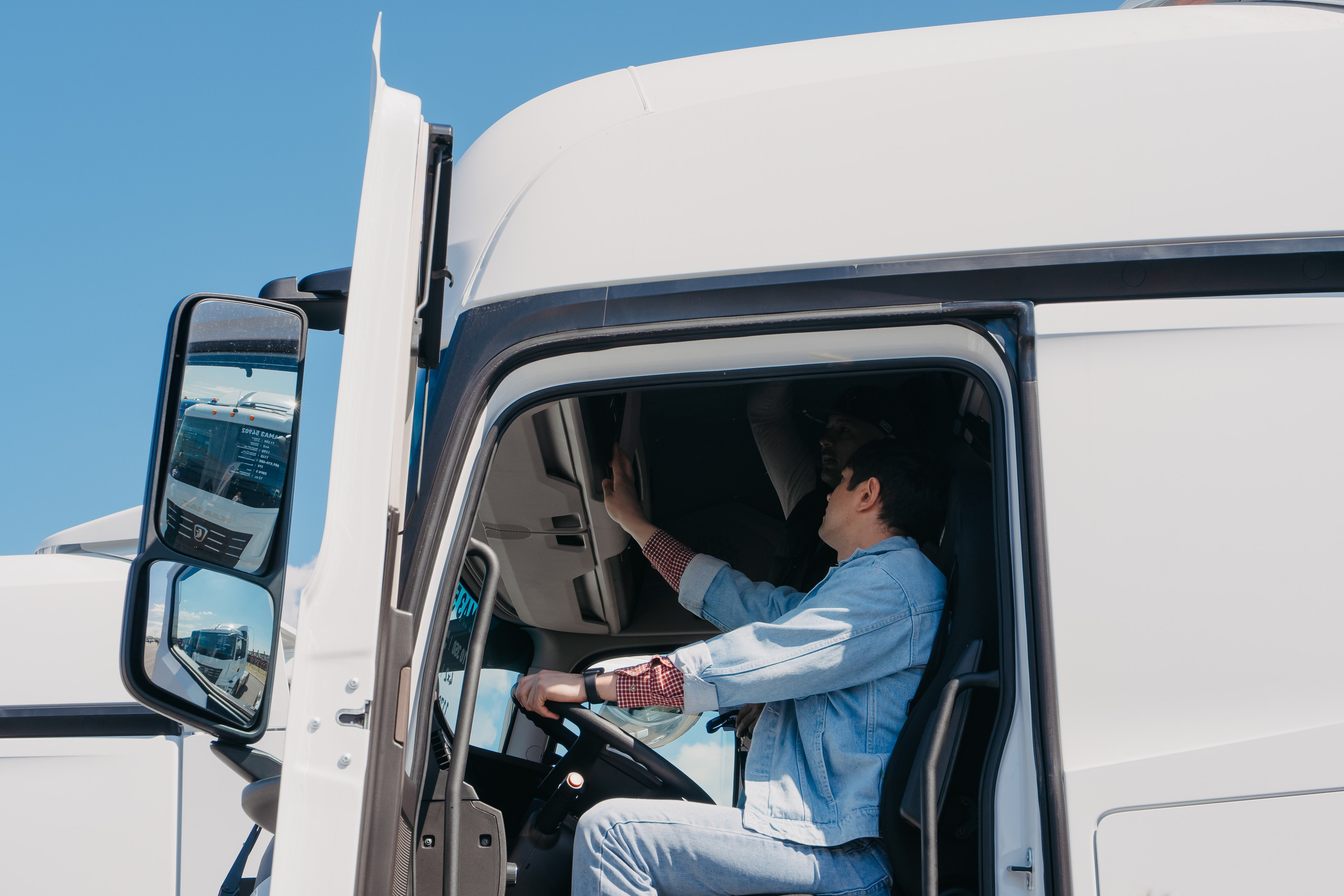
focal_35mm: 70
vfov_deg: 19.5
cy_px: 448
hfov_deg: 28.8
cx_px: 672
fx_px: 2613
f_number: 11
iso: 160
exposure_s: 1/160
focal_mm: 70
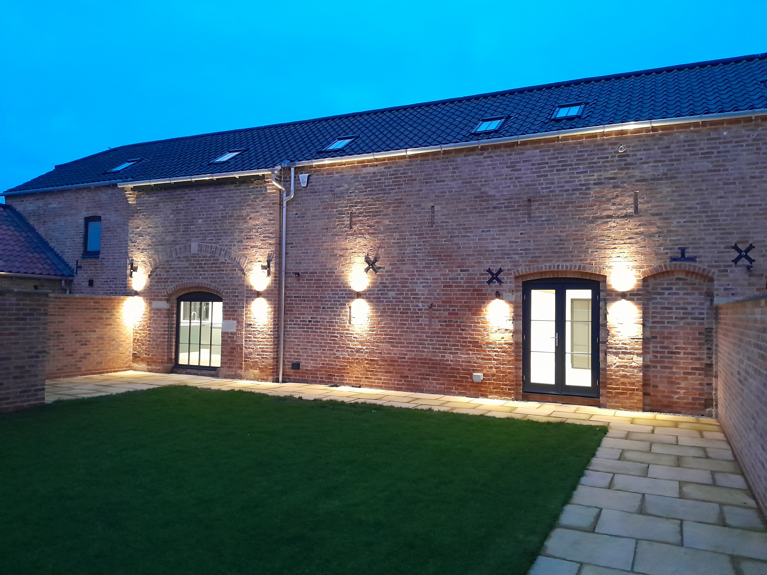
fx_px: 576
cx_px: 384
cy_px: 288
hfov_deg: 67.3
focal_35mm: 26
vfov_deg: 53.1
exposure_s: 1/20
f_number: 1.8
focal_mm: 3.98
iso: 1000
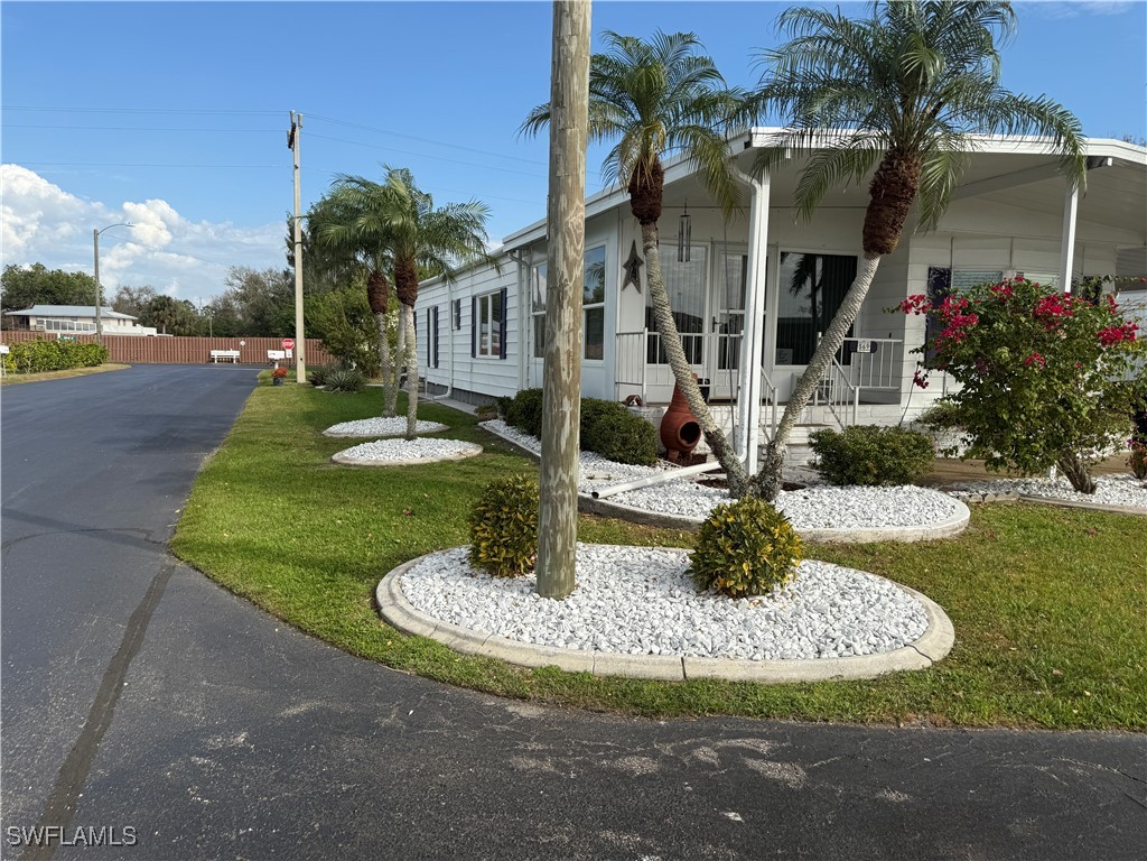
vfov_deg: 56.8
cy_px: 430
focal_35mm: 24
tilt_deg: -4.9
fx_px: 795
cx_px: 574
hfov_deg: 71.6
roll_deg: -1.7
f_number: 1.78
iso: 80
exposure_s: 1/3759
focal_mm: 6.76
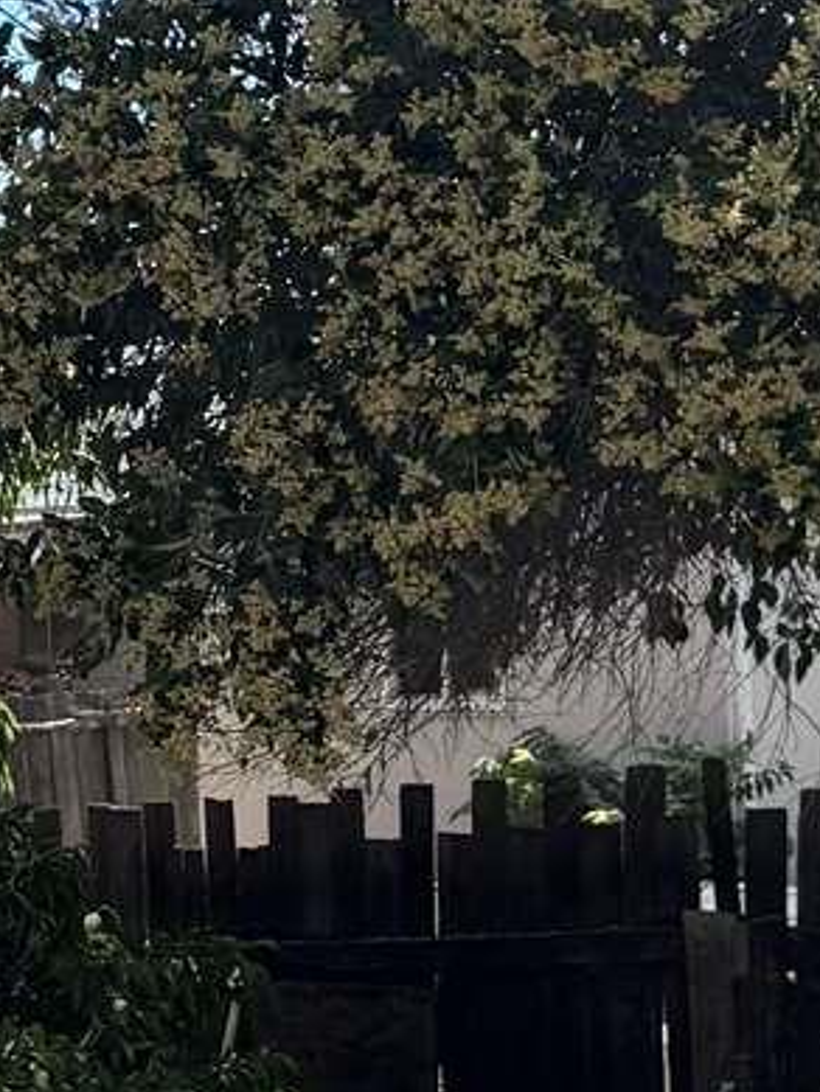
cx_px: -146
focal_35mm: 142
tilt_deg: -5.5
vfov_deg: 13.8
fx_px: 4483
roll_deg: +3.8
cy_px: 895
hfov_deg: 10.3
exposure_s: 1/2833
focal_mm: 6.76
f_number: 1.78
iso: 80
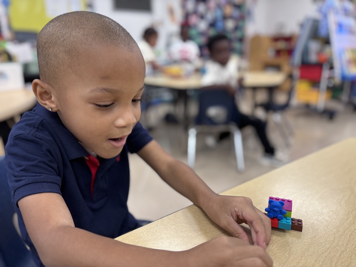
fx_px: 267
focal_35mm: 26
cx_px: 178
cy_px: 134
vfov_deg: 53.1
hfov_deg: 67.3
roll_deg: +1.5
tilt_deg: -17.1
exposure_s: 1/60
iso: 125
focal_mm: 5.96
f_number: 1.6
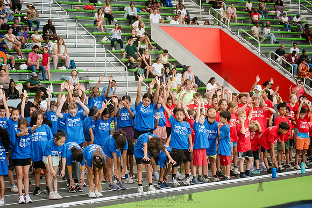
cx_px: 156
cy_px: 104
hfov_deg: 25.4
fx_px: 693
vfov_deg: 17.1
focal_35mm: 80
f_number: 4
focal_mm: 80
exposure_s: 1/1000
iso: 6400
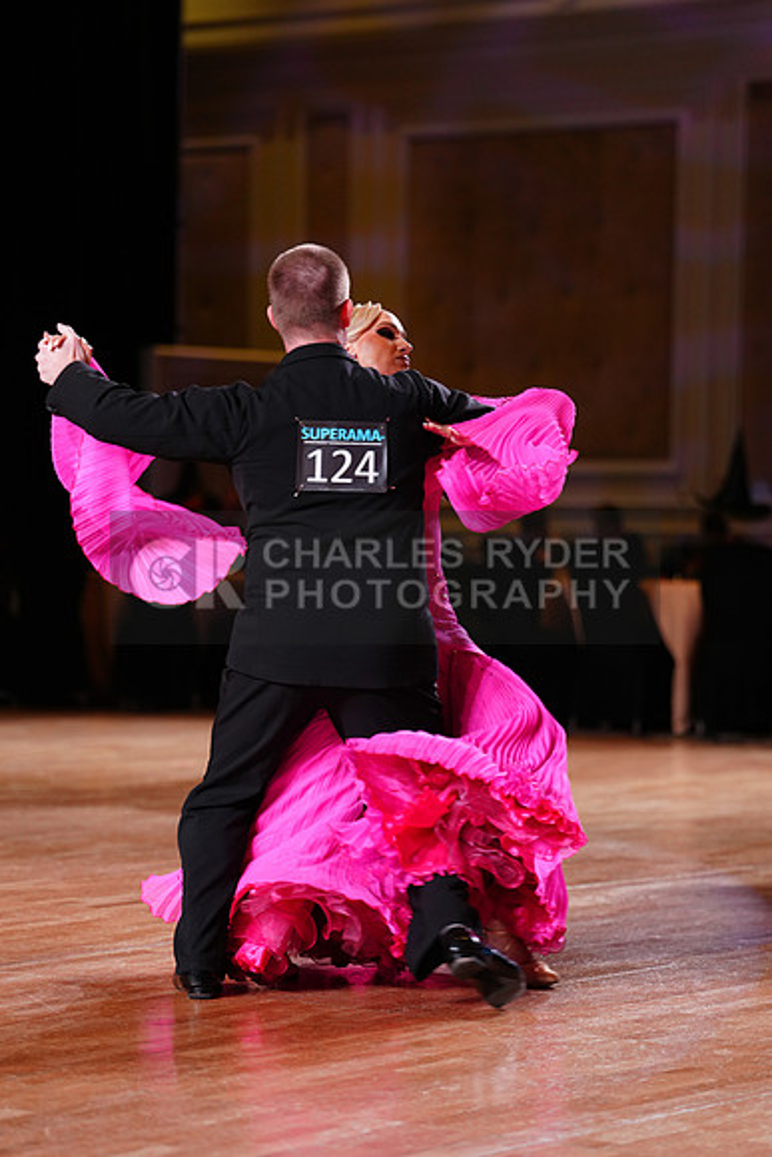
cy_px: 578
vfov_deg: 17.9
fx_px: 3665
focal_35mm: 114
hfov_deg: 12.0
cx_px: 386
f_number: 2.8
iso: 1250
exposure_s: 1/400
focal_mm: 114
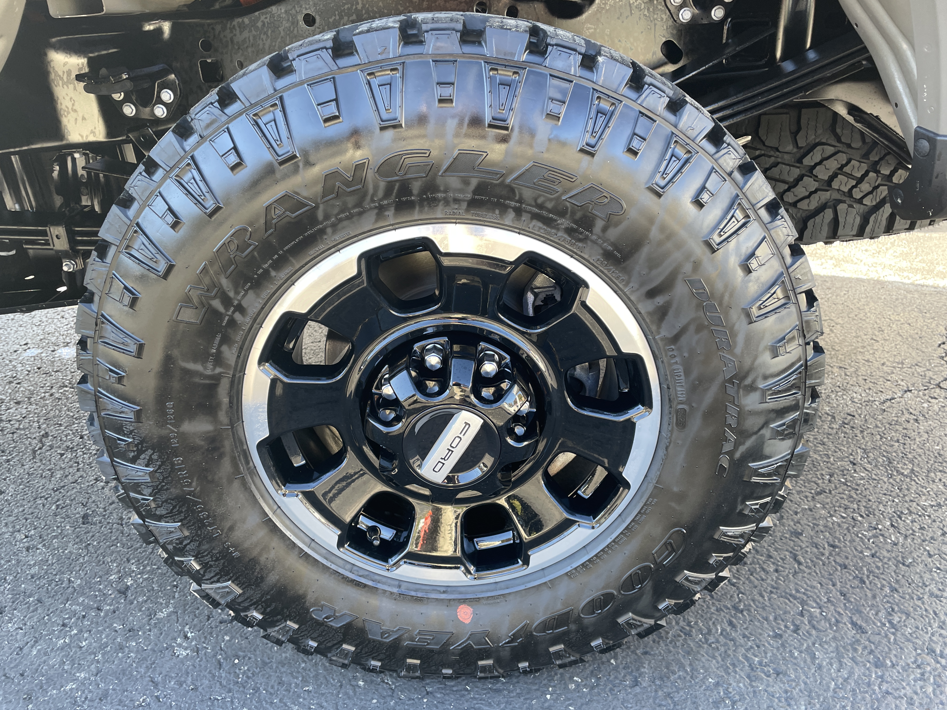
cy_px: 355
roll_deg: +2.9
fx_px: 711
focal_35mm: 26
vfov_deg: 53.1
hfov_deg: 67.3
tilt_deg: -26.6
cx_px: 474
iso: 64
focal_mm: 4.2
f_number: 1.6
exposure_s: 1/121
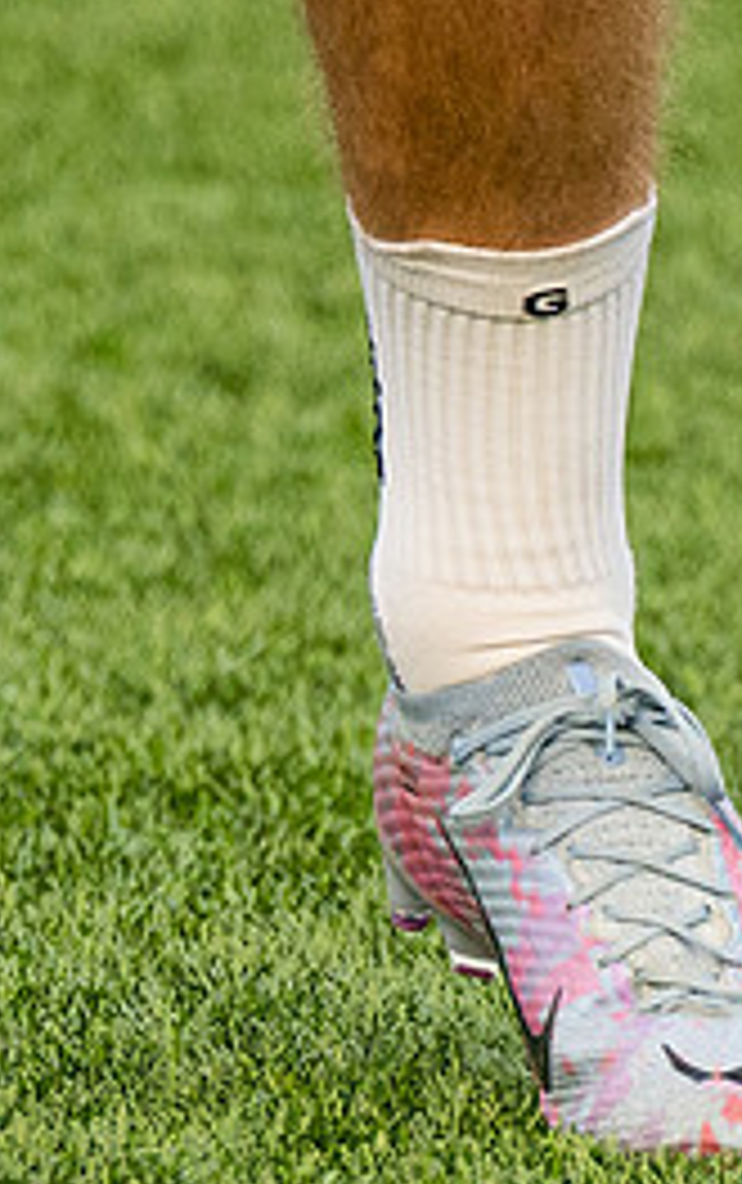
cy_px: 1662
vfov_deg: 1.4
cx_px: 493
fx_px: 47336
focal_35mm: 1467
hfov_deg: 0.9
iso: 500
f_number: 2.8
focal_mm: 200
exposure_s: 1/1600
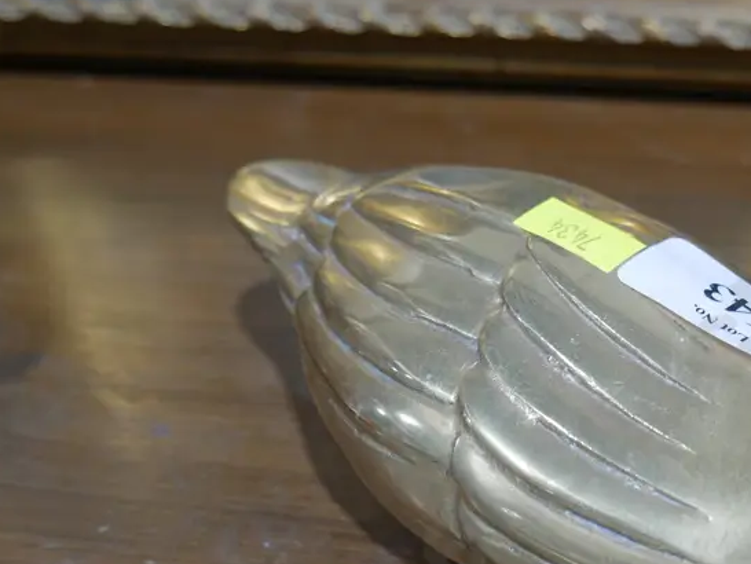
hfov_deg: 30.7
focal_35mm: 60
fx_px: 1302
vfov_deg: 24.3
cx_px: 674
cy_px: 382
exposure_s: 1/60
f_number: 3.6
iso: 400
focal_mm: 16
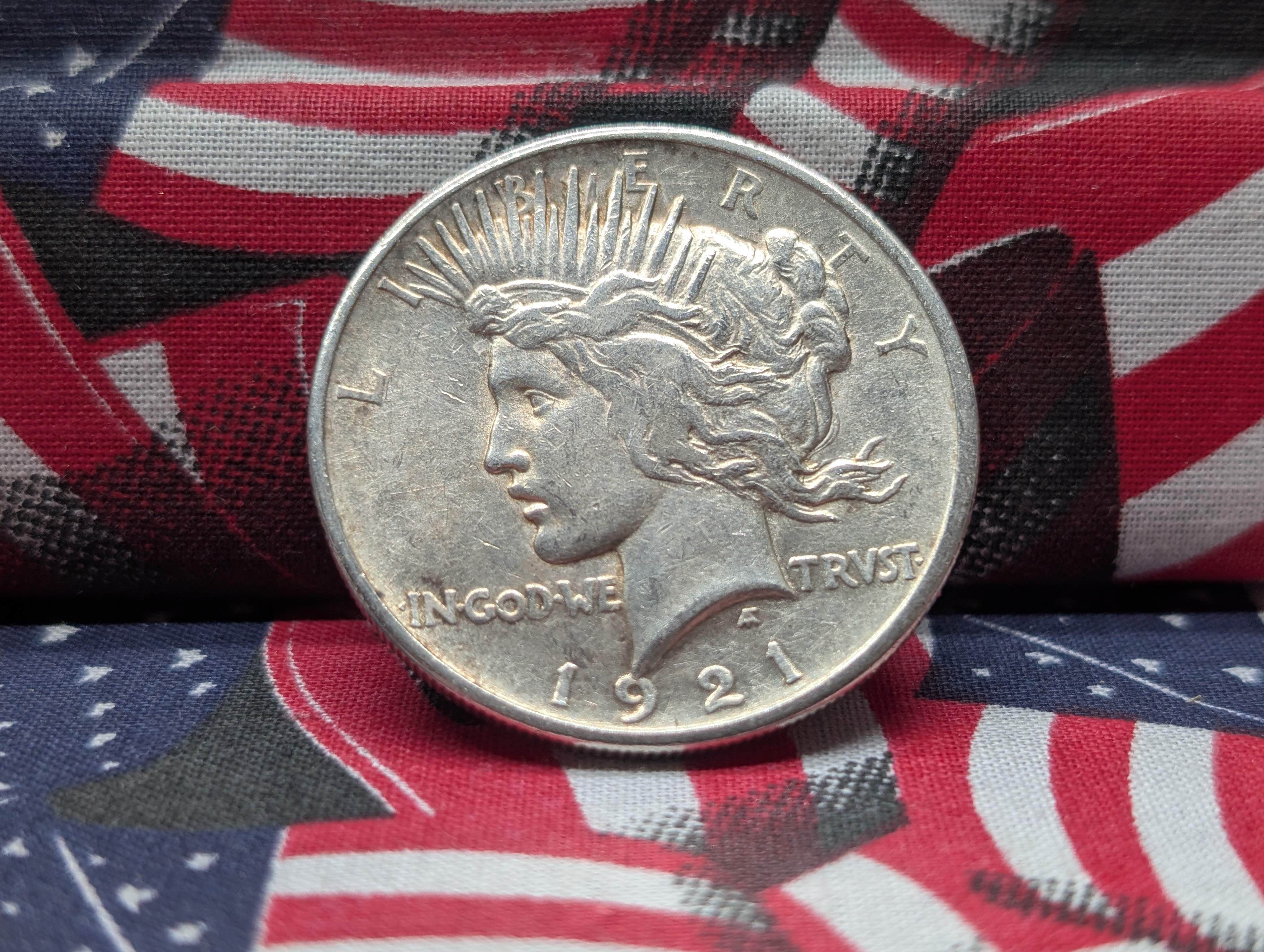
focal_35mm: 49
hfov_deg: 38.9
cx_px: 632
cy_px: 476
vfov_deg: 29.7
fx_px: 1792
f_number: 1.68
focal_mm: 6.9
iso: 27
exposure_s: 1/61.2
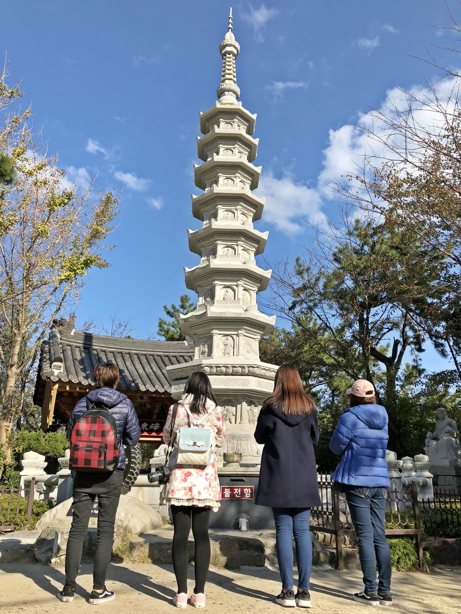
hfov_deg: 49.7
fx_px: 497
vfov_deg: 63.4
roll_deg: -1.4
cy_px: 307
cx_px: 230
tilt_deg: +17.9
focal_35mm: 28
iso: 20
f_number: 1.8
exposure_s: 1/1656
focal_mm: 3.99
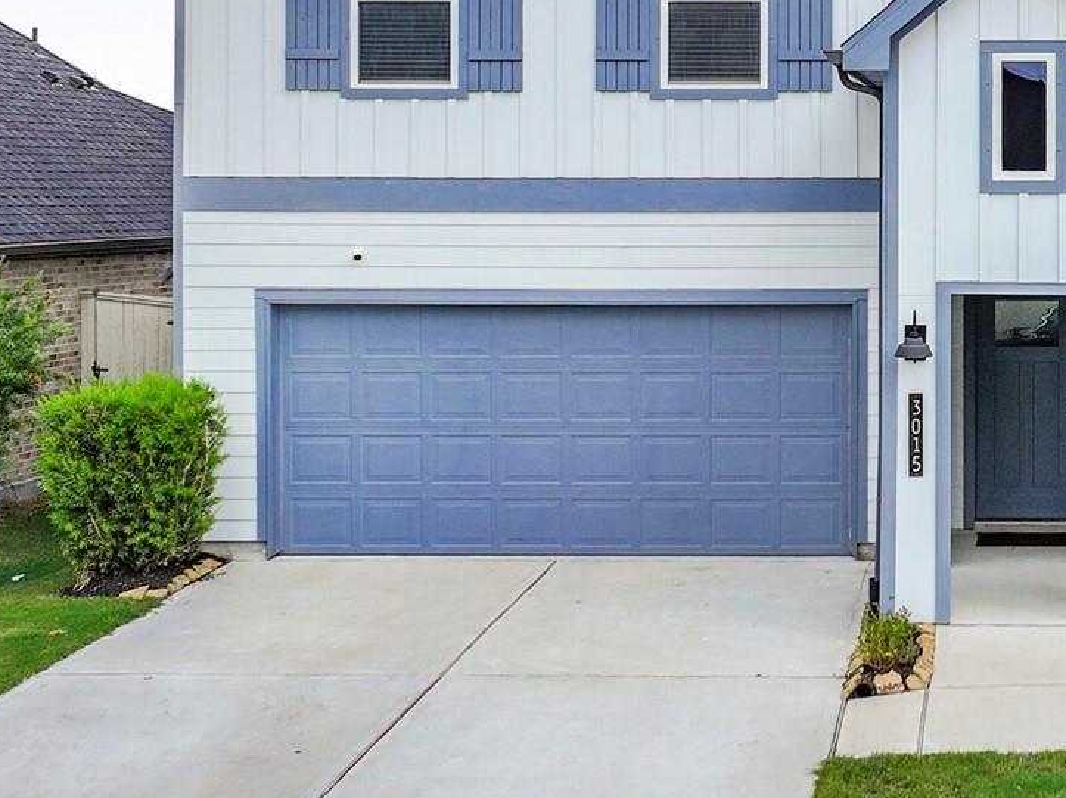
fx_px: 2092
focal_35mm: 68
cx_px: 1017
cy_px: 198
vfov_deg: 21.4
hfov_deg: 27.3
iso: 100
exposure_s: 1/80
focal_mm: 12.29
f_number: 4
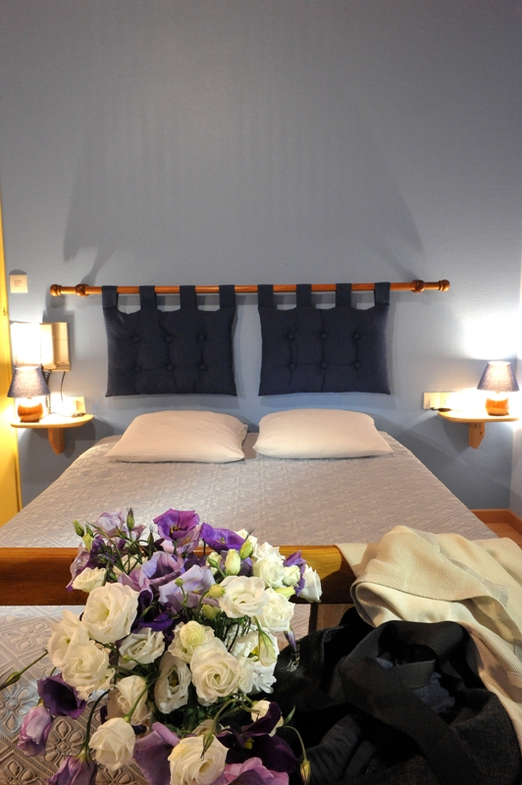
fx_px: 675
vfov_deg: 60.3
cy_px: 392
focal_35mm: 31
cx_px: 261
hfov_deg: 42.3
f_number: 22
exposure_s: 1/1.6
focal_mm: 31
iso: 3200
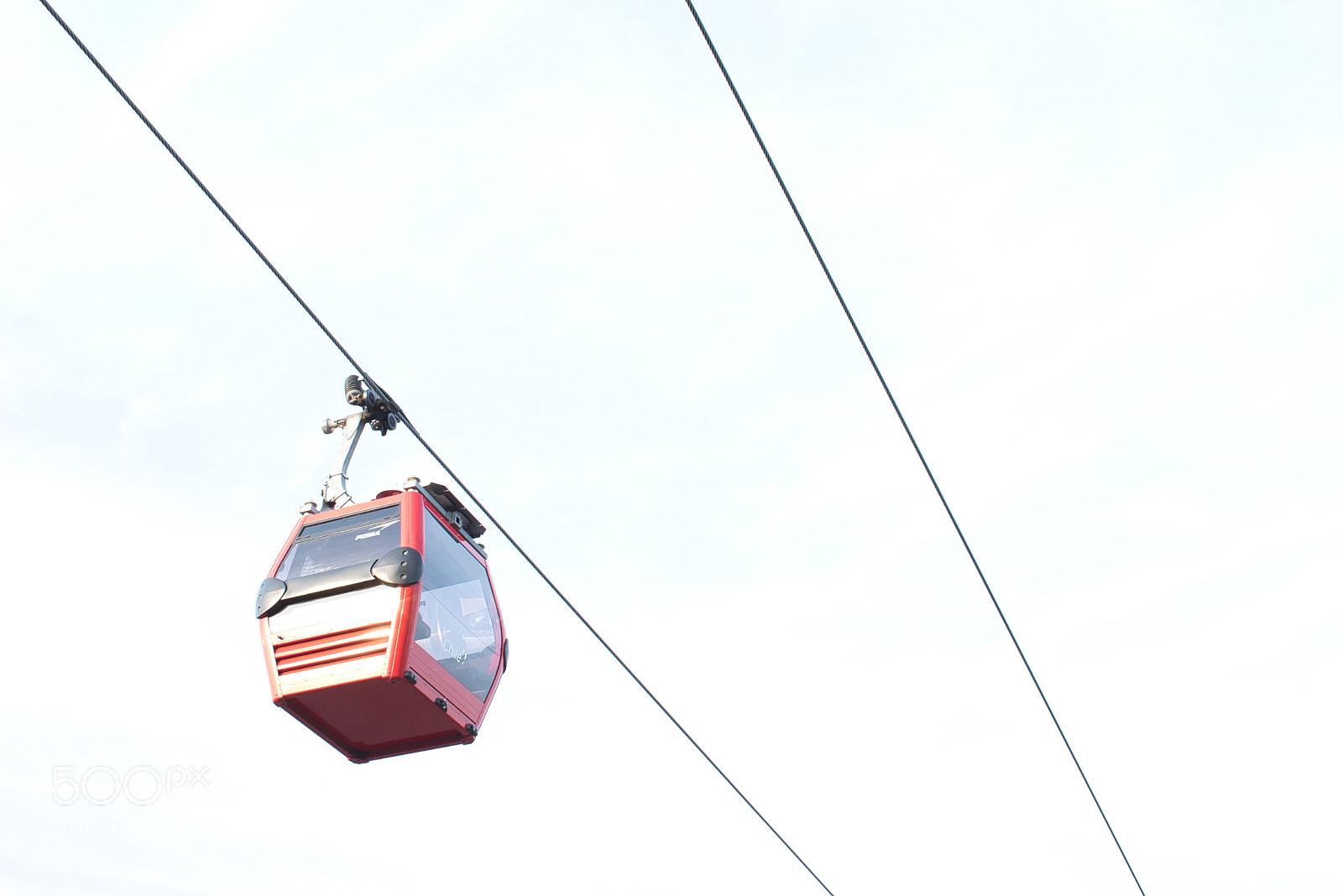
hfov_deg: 42.3
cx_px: 672
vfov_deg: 29.0
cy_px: 448
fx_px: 1735
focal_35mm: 46
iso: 500
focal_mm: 31
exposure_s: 1/100
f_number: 9
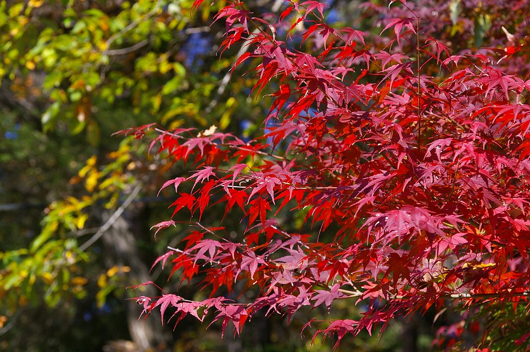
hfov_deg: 20.0
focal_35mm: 102
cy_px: 176
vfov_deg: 13.4
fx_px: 1500
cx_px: 265
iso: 200
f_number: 8
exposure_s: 1/50
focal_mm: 68
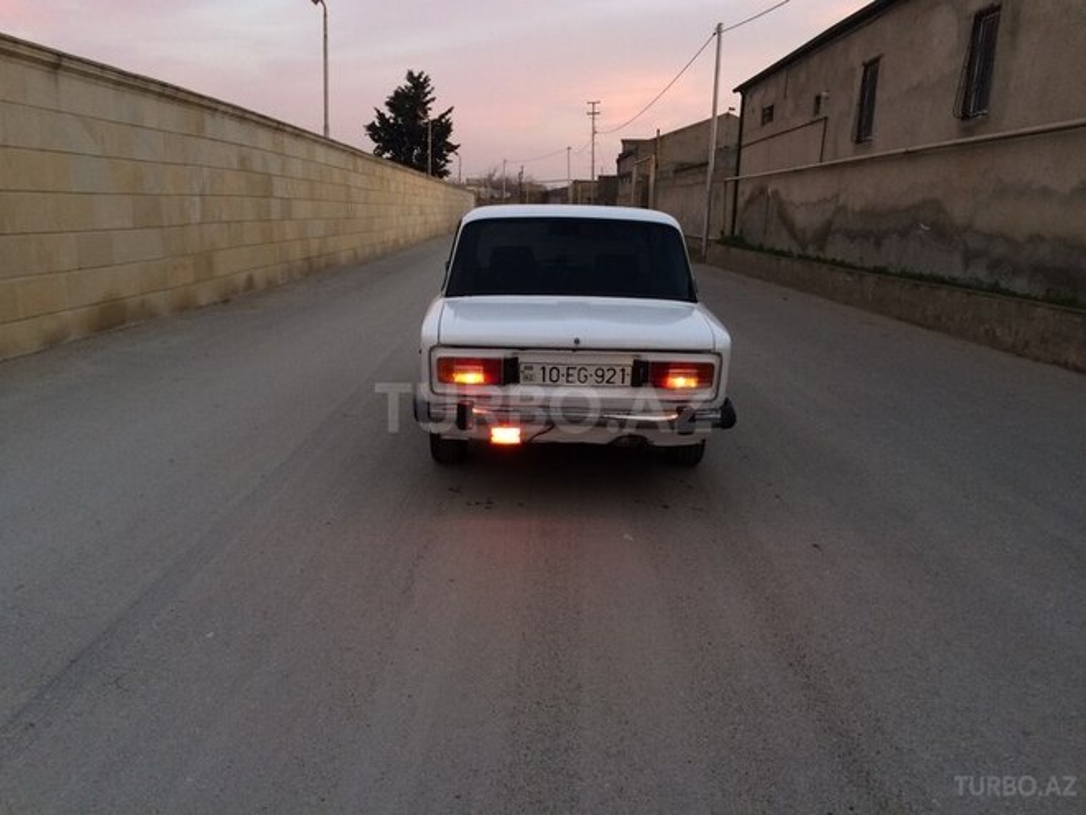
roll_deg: -2.5
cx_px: 543
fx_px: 910
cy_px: 408
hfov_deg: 61.7
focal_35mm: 29
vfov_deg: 48.2
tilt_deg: -11.3
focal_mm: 4.15
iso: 64
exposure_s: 1/33
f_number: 2.2
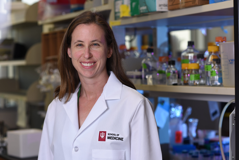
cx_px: 120
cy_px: 80
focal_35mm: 85
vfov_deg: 16.1
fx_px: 564
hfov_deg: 23.9
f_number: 3.2
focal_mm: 85
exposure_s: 1/100
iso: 64
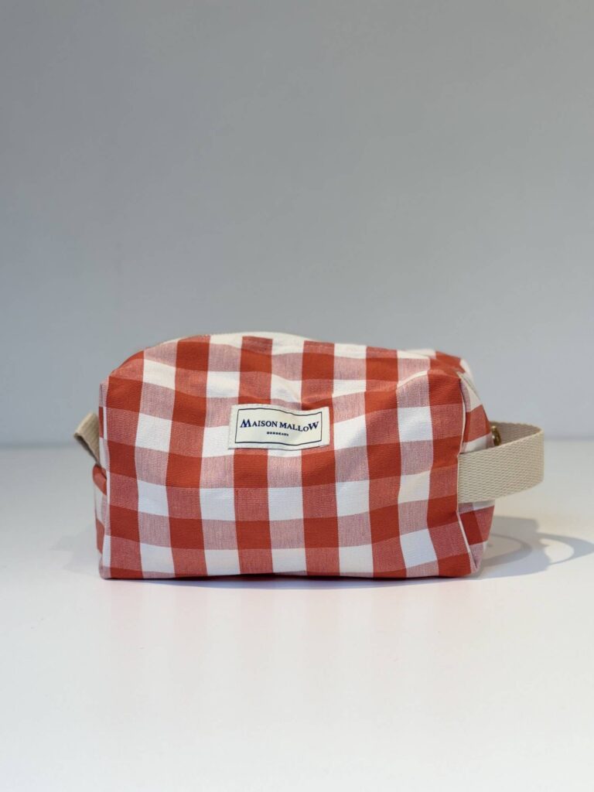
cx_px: 297
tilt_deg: -7.6
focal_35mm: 48
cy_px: 396
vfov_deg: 39.7
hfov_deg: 30.3
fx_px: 1098
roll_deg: +0.0
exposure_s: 1/100
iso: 64
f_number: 1.78
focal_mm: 6.76
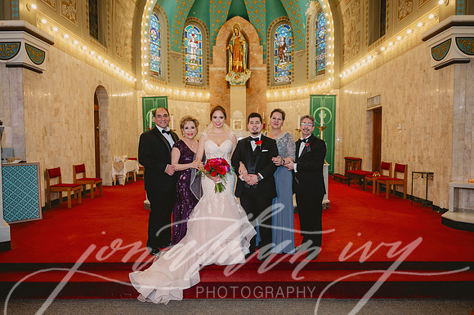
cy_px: 158
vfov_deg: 51.2
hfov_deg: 71.5
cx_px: 237
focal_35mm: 25
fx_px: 329
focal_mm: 25
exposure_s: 1/125
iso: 1000
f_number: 4
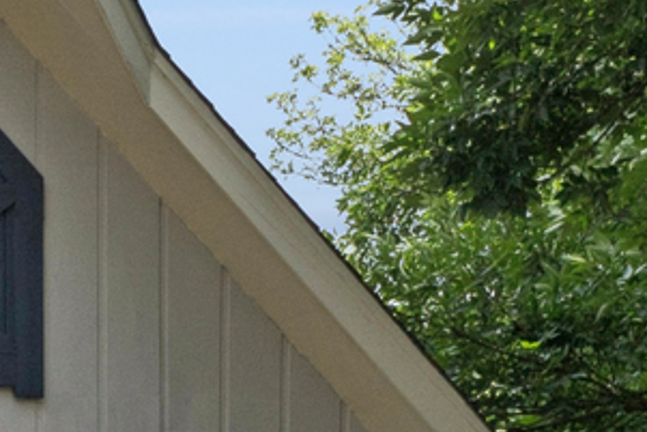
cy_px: 518
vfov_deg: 7.9
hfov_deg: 10.3
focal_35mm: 172
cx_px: -903
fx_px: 3093
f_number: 8
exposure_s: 1/1250
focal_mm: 32
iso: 400
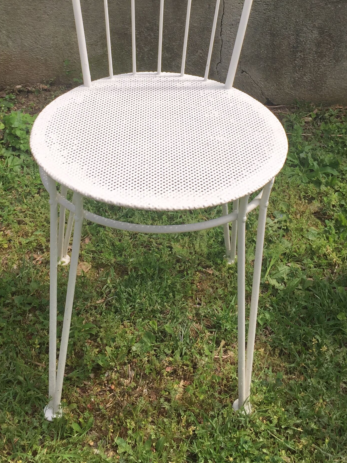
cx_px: 166
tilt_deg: -28.2
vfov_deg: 36.4
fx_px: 682
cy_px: 102
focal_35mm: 51
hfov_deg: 28.6
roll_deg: +0.2
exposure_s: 1/1464
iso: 32
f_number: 2.2
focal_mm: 4.15
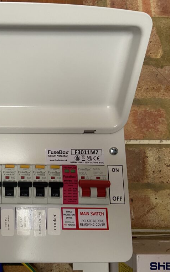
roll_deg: +0.3
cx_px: -4
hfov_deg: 31.5
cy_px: 135
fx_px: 274
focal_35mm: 37
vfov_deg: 52.7
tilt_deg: +6.9
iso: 160
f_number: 1.8
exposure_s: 1/60
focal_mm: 4.25
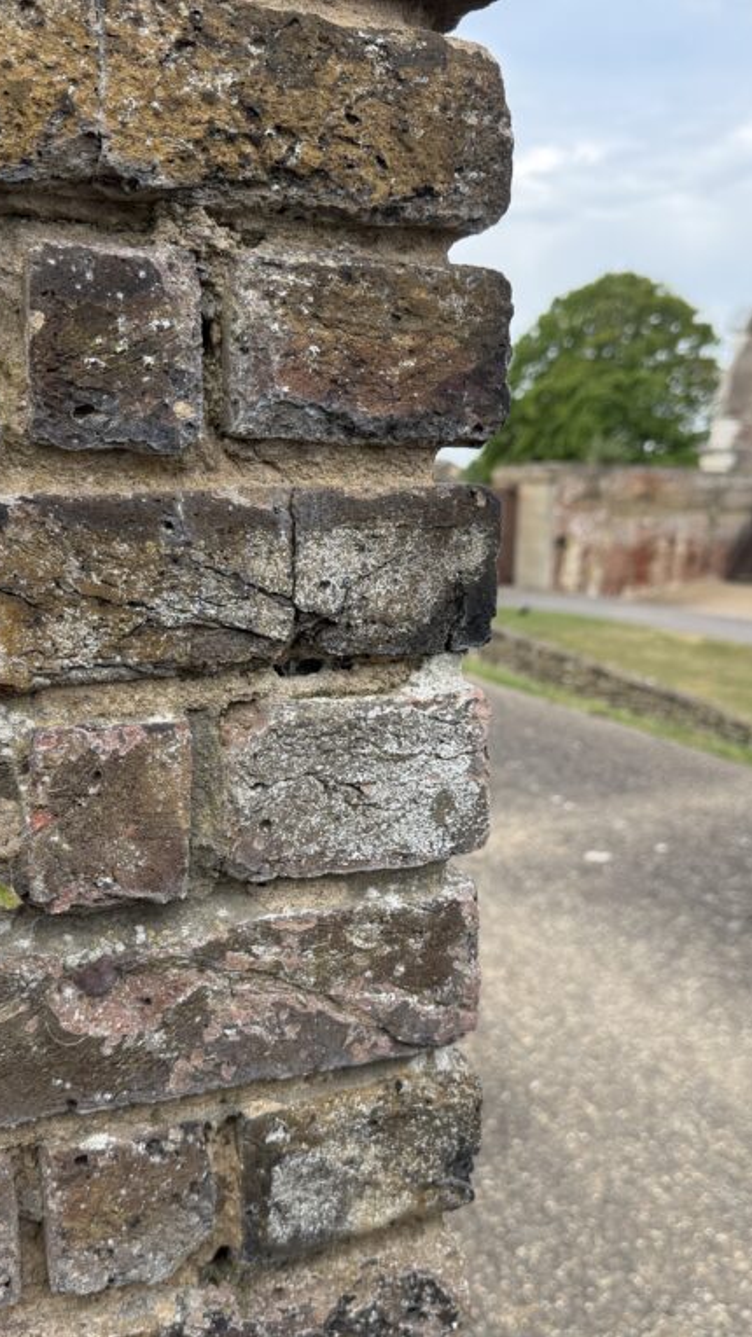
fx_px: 1241
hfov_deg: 33.7
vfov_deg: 56.6
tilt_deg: -9.2
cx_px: 343
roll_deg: -0.9
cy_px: 669
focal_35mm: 35
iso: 100
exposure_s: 1/1553
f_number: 1.78
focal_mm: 6.76
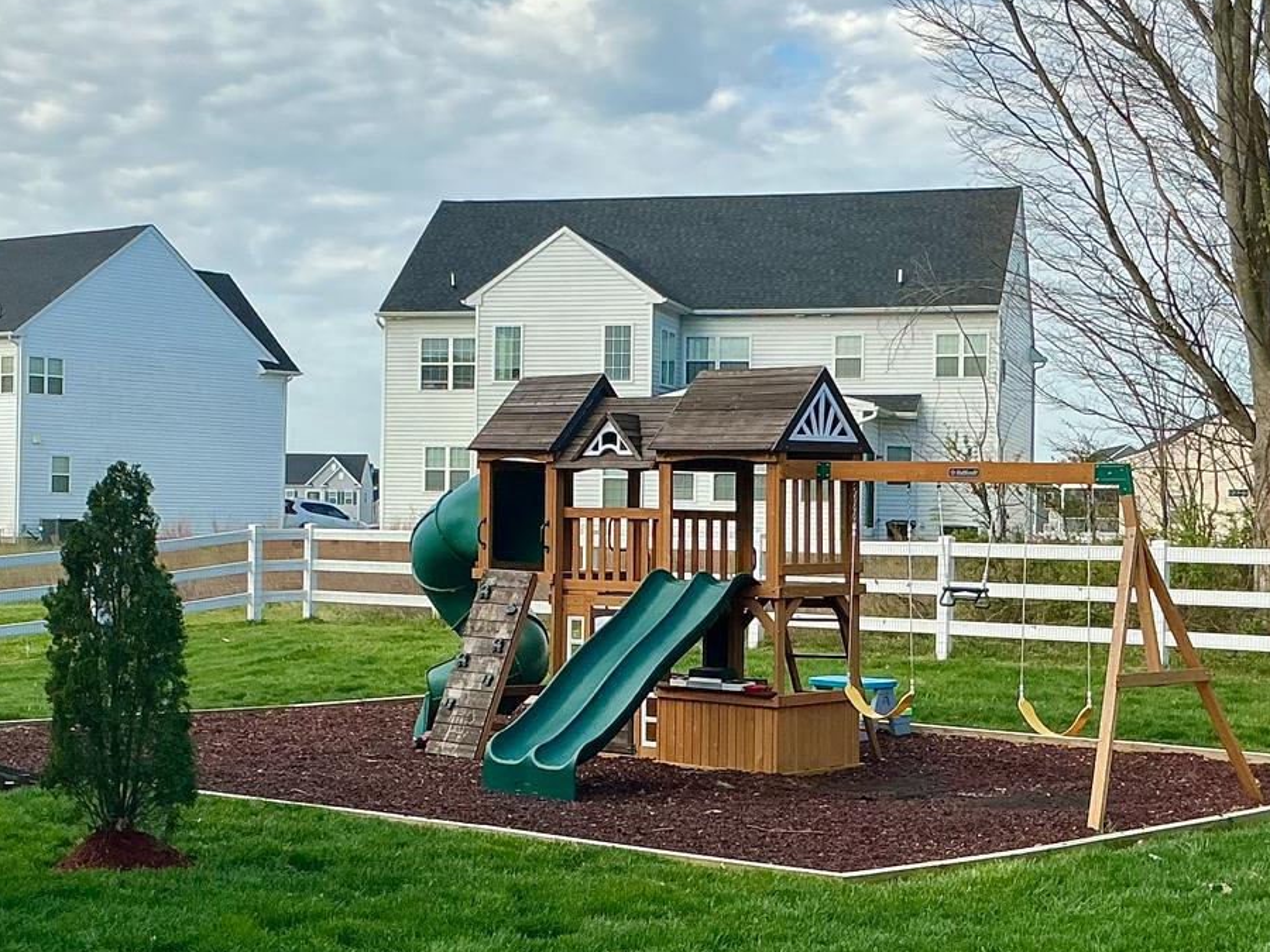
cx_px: 560
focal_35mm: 66
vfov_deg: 22.2
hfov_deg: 29.4
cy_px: 529
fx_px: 2421
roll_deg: -1.4
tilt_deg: +0.4
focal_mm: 3
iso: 25
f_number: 1.8
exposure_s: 1/1055
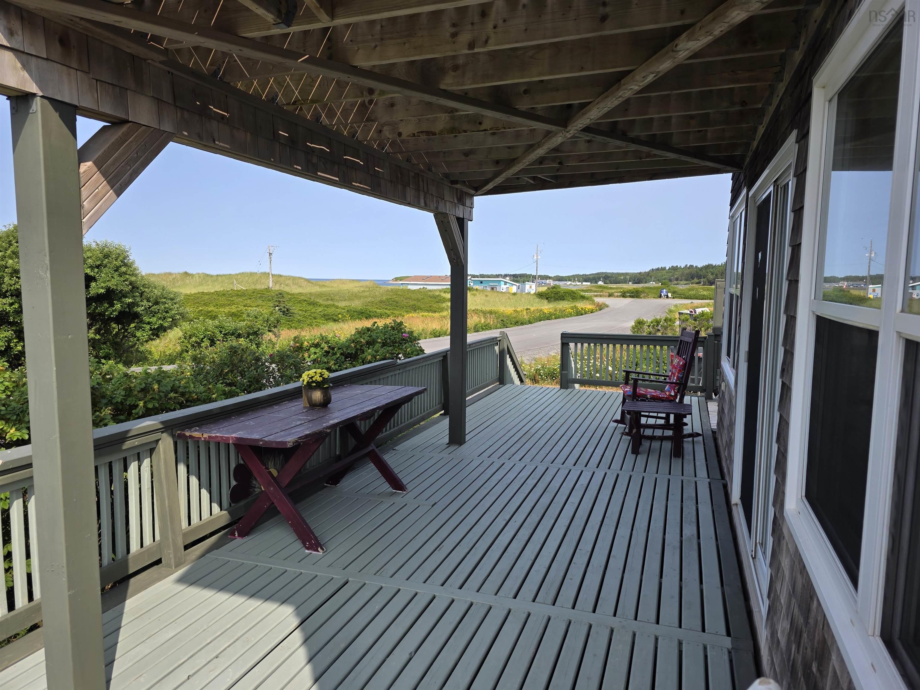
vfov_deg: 58.9
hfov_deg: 73.9
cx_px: 460
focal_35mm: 23
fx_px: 611
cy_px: 345
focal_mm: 6.3
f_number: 1.7
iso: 80
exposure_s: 1/3354
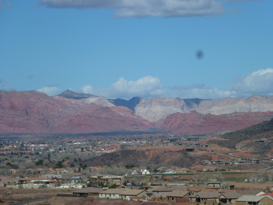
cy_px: 102
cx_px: 136
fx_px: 1435
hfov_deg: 10.9
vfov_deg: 8.2
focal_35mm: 182
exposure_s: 1/1300
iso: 100
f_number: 5.4
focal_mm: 32.6
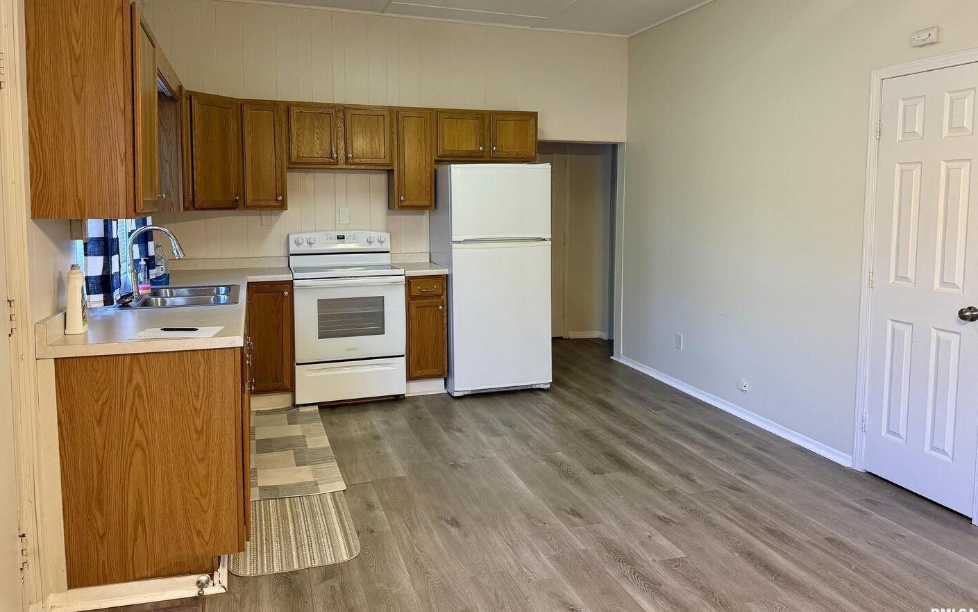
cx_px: 481
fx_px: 693
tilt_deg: -3.9
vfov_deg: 47.4
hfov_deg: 70.4
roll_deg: +0.3
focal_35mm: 26
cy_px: 250
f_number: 1.78
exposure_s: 1/120
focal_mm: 6.76
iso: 200
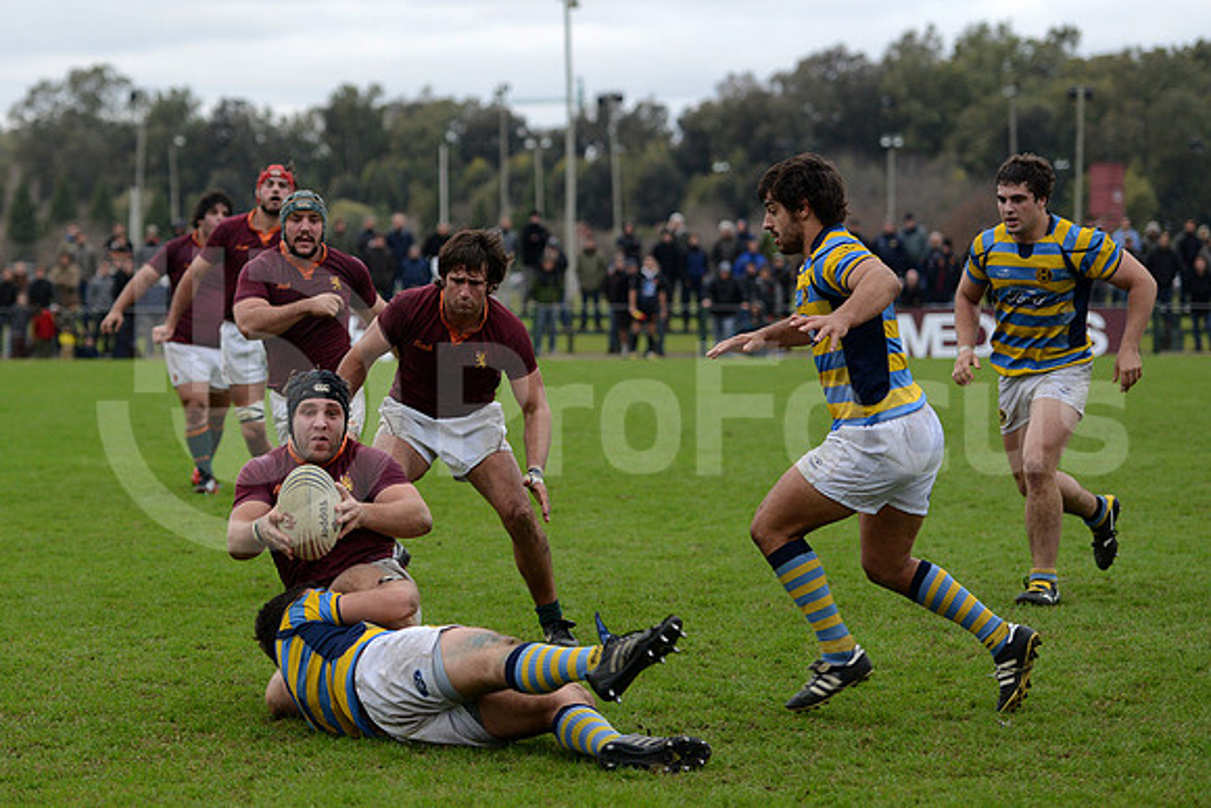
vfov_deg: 14.4
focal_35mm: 95
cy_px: 404
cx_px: 606
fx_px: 3196
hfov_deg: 21.5
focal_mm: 95
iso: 1250
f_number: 2.8
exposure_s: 1/500
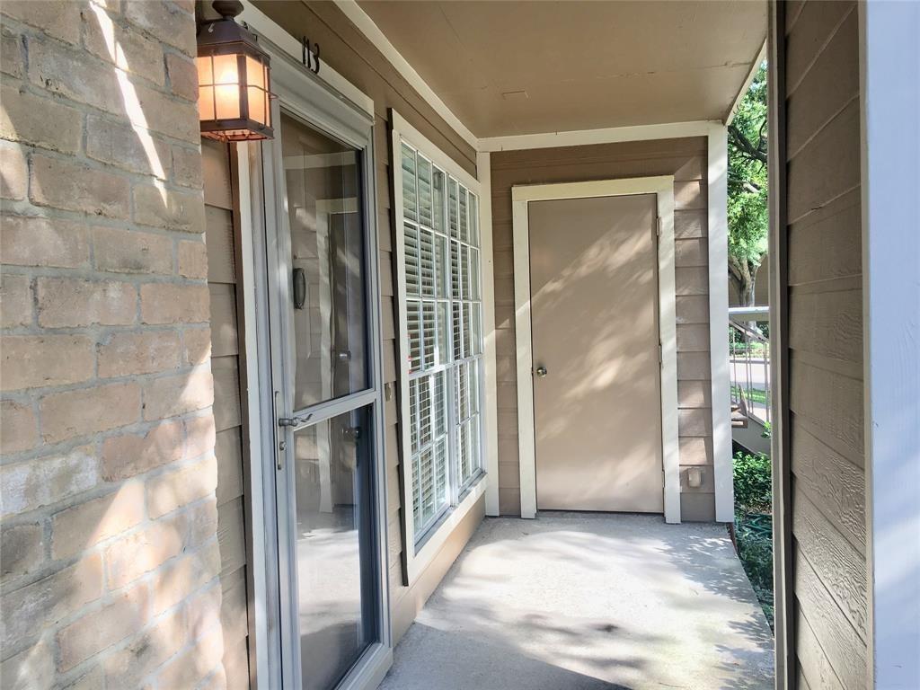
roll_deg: +1.3
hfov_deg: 61.7
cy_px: 345
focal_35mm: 29
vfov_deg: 48.2
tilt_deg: -0.9
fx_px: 771
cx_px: 460
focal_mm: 4.15
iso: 25
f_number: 2.2
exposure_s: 1/172
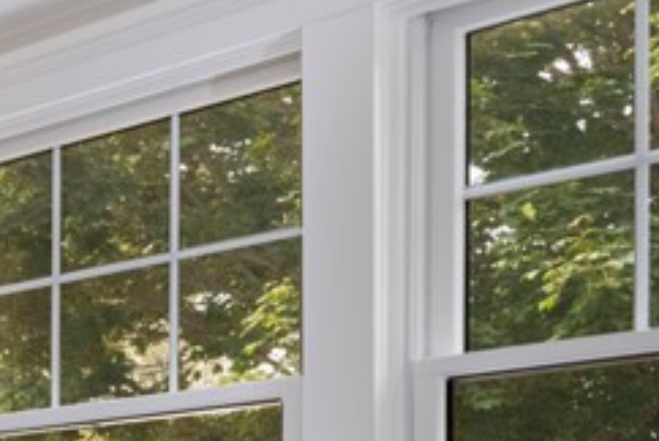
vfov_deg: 13.9
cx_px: -595
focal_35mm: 94
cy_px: 619
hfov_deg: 17.0
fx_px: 1723
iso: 640
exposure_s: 1/200
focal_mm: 21
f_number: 7.1
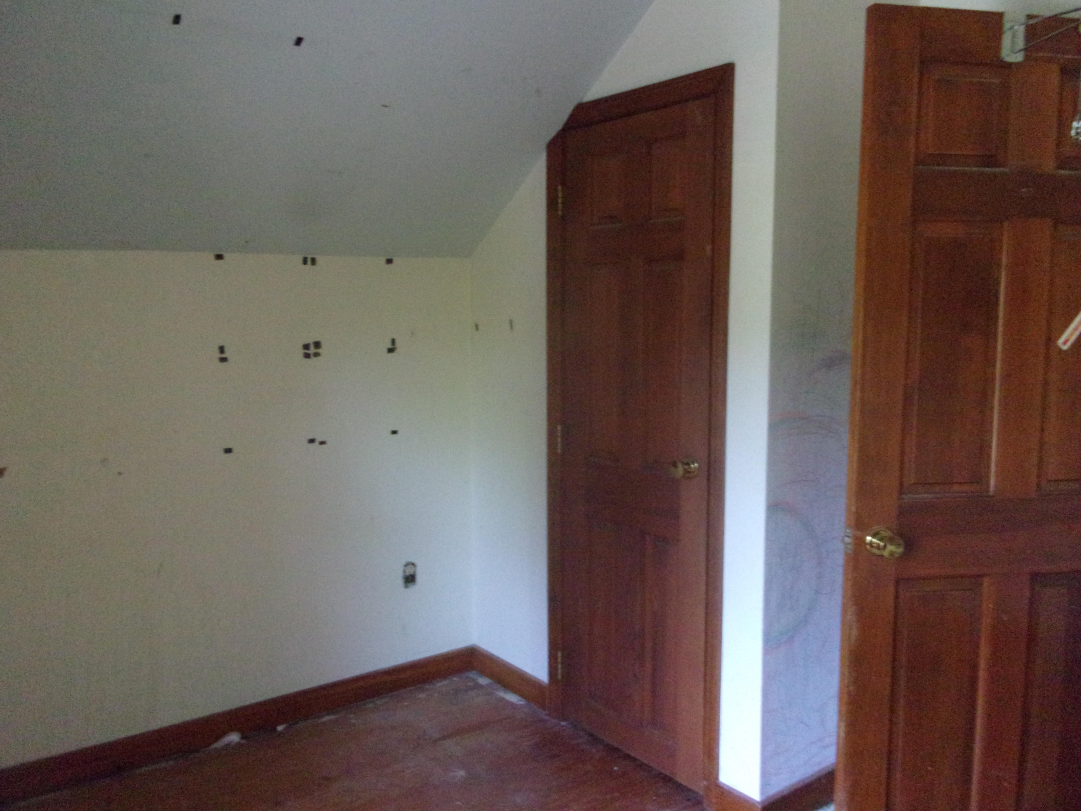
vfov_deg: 49.7
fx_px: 874
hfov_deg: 63.4
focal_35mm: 28
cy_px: 406
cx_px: 540
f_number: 3.9
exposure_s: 1/34
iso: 800
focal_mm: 5.1
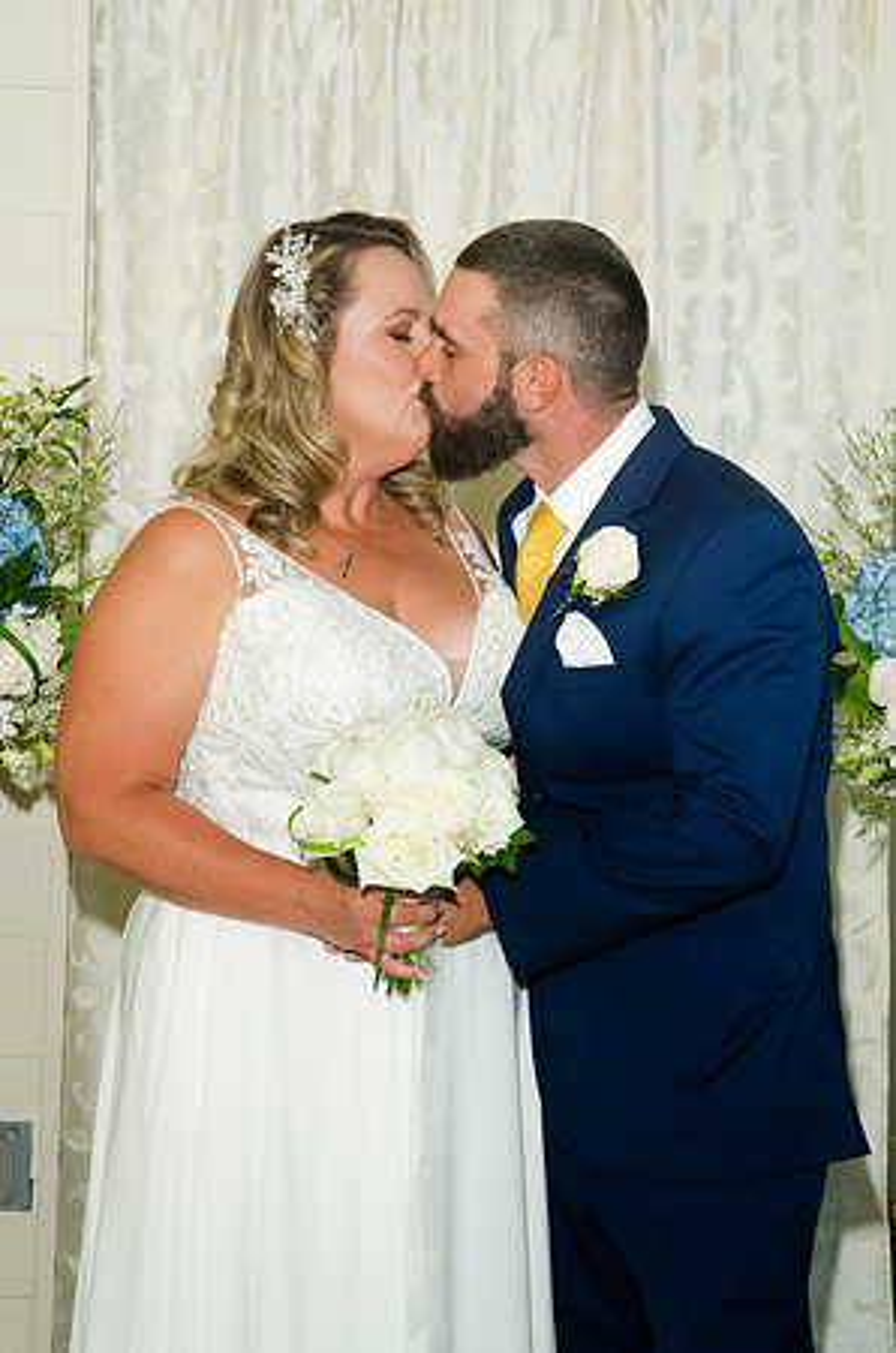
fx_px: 2925
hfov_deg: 17.4
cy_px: 676
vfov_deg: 26.0
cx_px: 448
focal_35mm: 78
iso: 400
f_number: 5.6
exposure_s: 1/125
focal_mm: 52
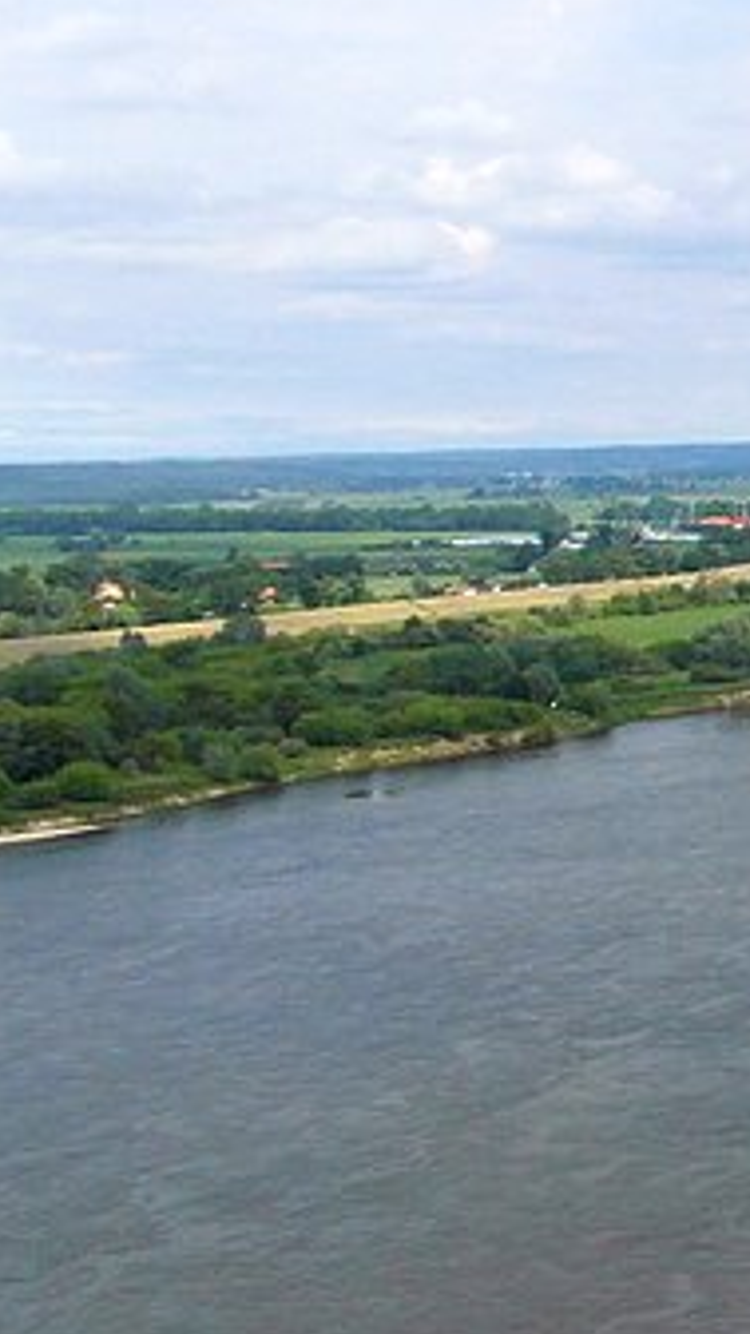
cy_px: 673
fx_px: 2475
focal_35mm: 70
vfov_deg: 30.2
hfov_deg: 14.4
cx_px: 1492
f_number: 3.6
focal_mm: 4
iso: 100
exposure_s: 1/1000
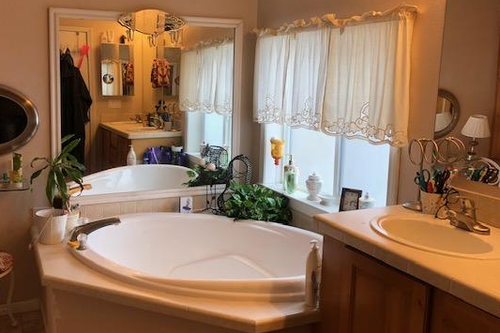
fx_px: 486
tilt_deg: -6.4
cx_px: 204
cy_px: 146
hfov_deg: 54.1
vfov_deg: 37.8
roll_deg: -1.6
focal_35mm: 35
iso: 50
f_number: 1.8
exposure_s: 1/120
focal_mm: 3.99
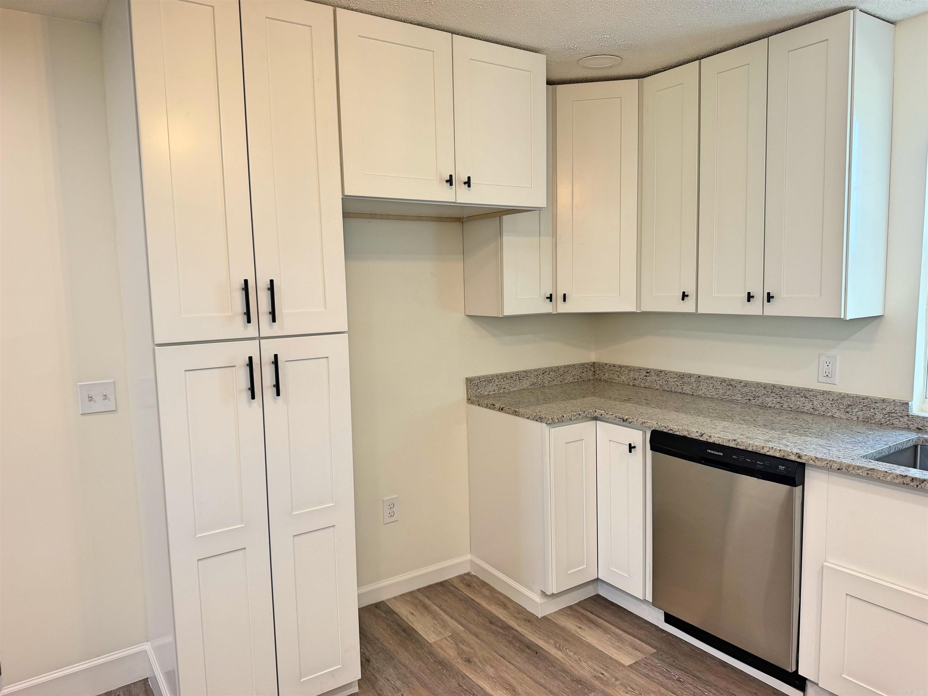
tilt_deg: -5.9
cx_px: 464
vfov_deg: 56.8
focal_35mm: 24
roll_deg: +1.7
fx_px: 643
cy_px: 348
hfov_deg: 71.6
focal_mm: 6.76
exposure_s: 1/120
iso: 125
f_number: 1.78
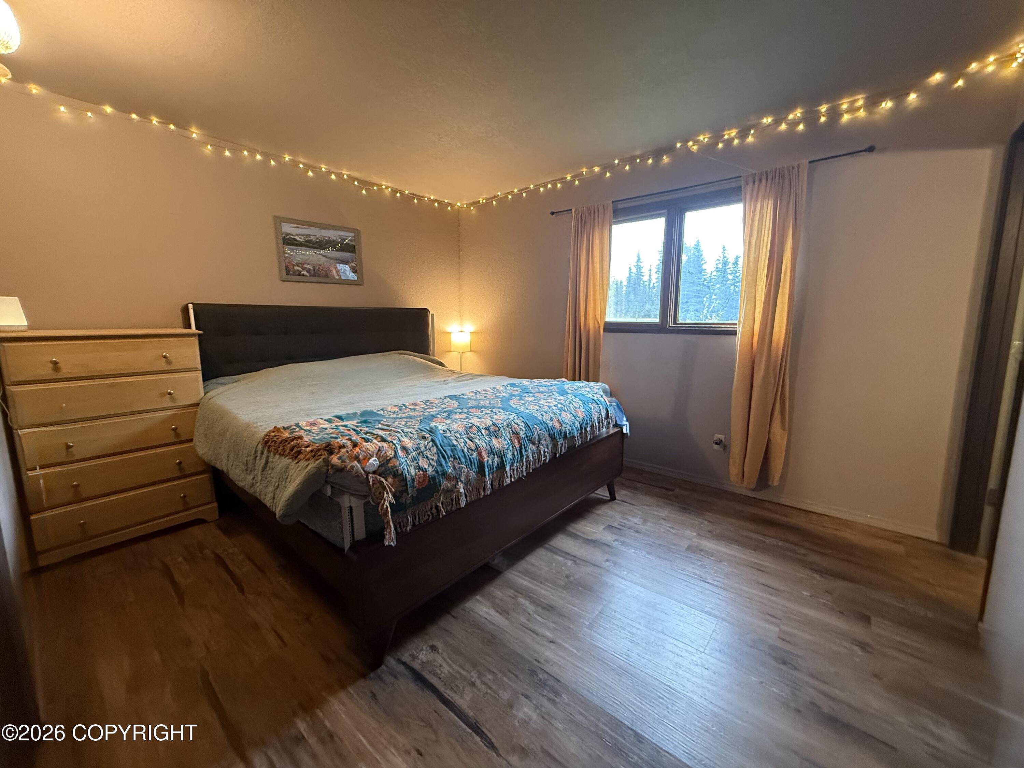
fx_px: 414
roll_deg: +0.6
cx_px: 512
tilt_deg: -8.1
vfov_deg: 85.7
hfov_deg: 102.1
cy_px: 384
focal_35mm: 14
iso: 640
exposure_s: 1/60
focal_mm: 2.22
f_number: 2.2
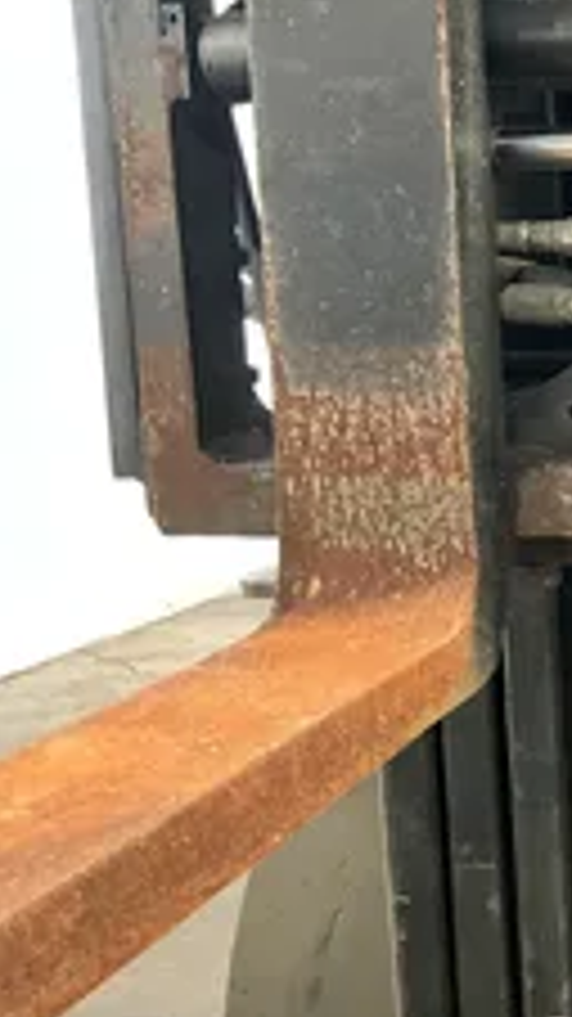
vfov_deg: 37.1
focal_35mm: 56
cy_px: 410
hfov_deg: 18.6
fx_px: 1511
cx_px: 896
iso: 640
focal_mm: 3
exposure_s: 1/22
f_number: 1.8
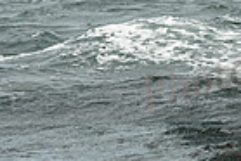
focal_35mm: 397
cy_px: -49
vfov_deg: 3.5
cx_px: 477
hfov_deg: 5.1
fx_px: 2660
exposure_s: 1/1000
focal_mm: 95
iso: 320
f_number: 9
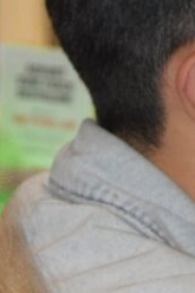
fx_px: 5297
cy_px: 409
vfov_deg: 3.2
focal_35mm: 651
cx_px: -171
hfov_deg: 2.1
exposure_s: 1/60
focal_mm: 105
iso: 3200
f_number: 5.6
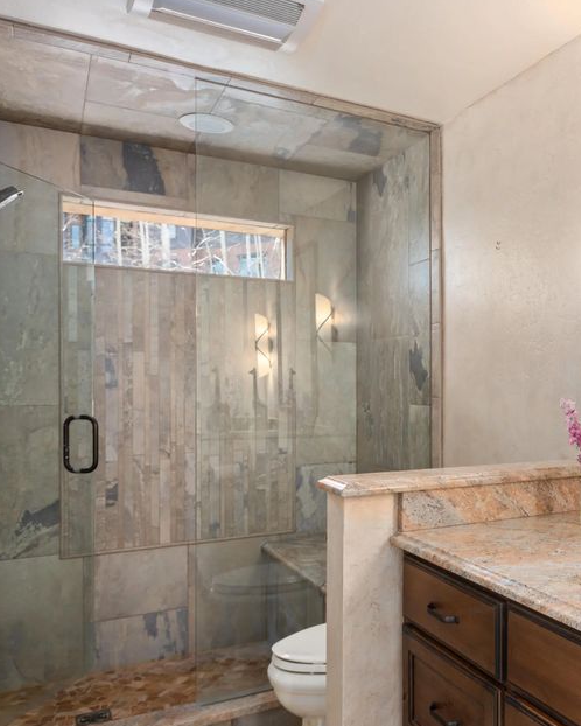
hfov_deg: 40.9
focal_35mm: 34
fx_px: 730
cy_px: 386
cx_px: 492
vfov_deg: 52.8
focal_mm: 22
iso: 250
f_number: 7.1
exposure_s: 1/2.5
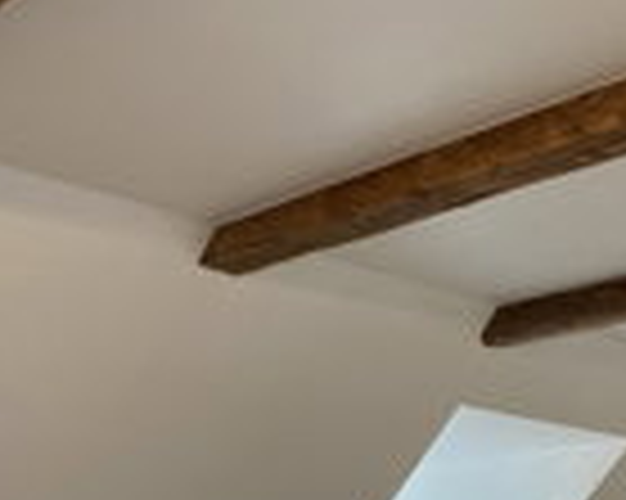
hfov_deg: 25.0
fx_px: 1352
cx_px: 603
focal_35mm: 73
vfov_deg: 19.3
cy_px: 662
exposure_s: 1/100
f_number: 1.8
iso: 125
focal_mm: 4.25
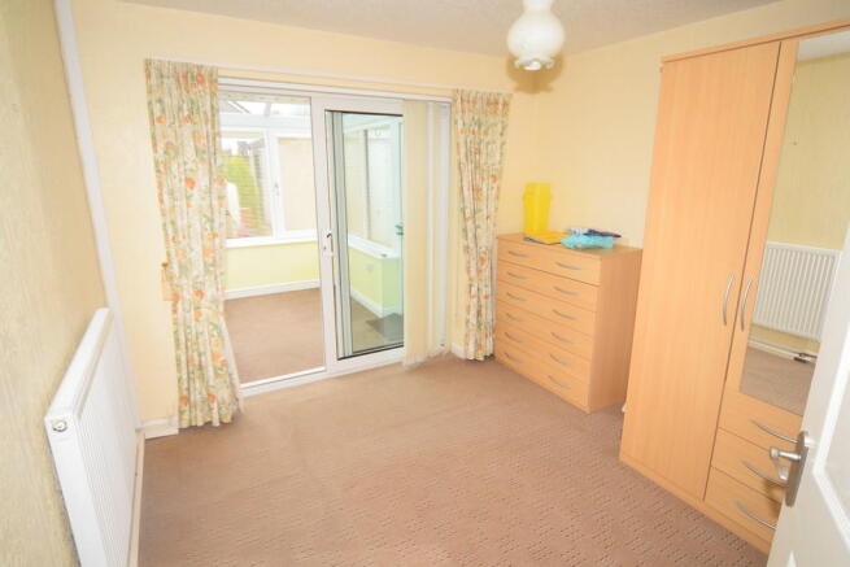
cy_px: 284
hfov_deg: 90.0
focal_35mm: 18
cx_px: 425
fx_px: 425
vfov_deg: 67.4
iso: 800
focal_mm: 12
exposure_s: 1/125
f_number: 5.6
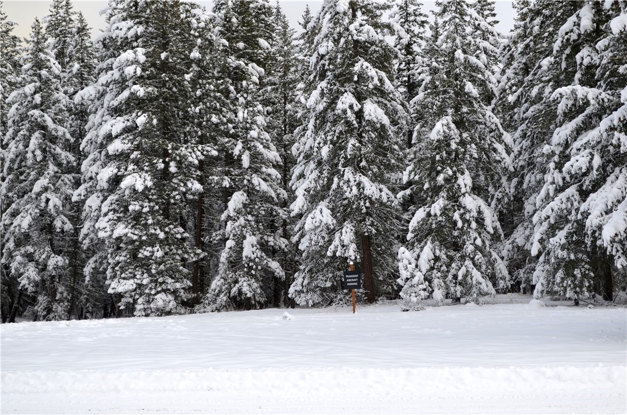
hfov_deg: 27.0
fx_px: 1303
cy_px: 208
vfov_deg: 18.1
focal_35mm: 75
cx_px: 314
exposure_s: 1/200
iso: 200
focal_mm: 50
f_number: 7.1
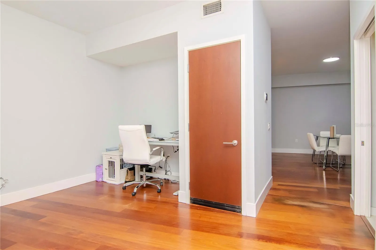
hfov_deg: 85.4
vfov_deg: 63.2
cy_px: 125
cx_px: 188
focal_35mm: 20
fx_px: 204
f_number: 9
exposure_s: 1/60
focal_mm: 13
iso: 800
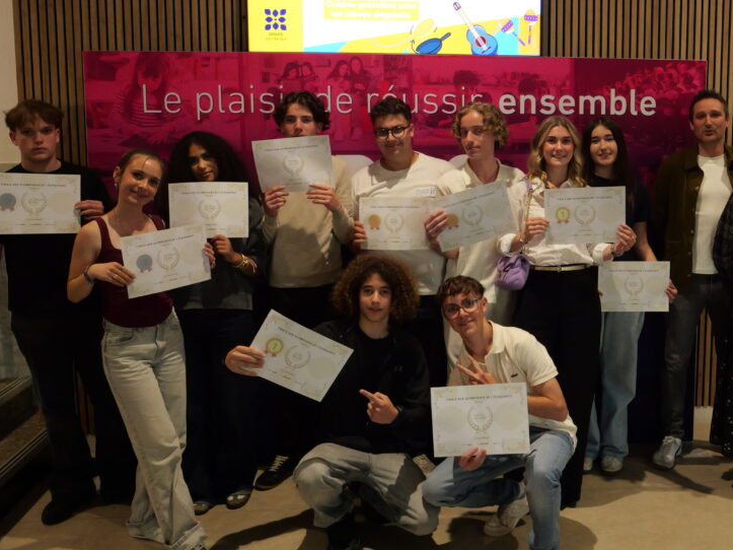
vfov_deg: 41.6
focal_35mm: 34
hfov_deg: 53.1
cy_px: 227
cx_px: 478
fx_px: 720
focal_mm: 12
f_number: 10
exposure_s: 1/40
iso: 3200
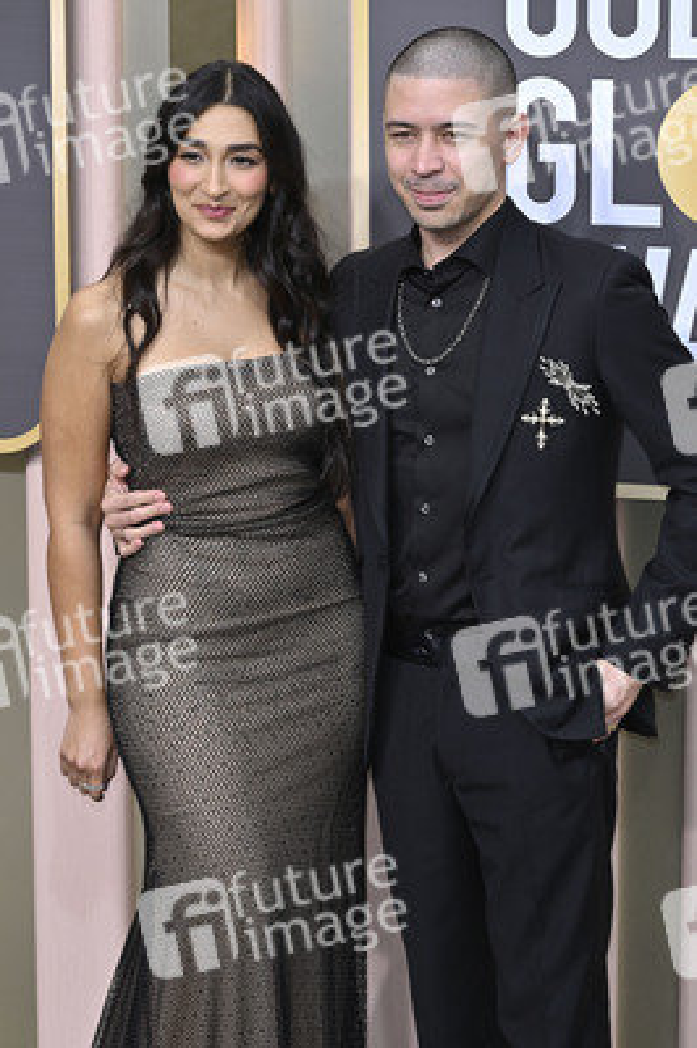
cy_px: 524
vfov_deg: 17.1
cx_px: 348
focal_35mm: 120
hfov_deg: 11.4
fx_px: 3491
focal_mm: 120
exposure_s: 1/200
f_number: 8
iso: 320
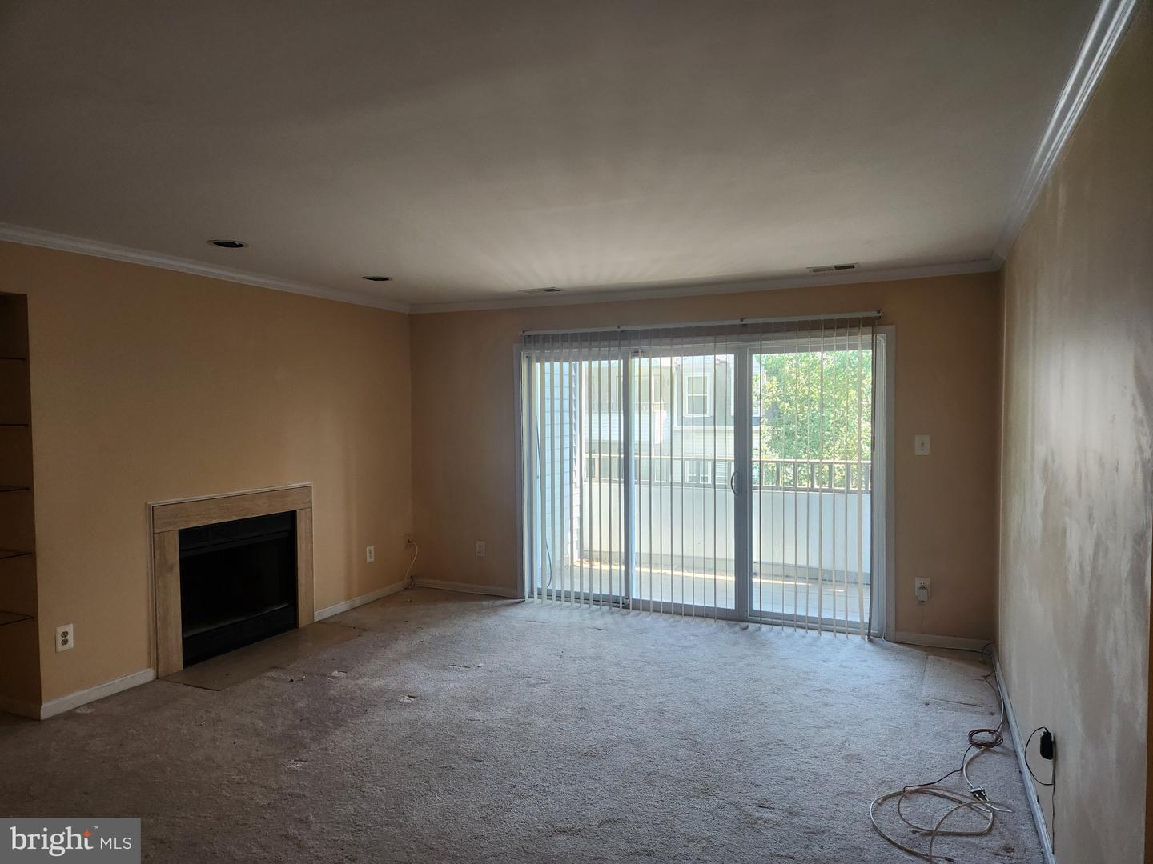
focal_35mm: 23
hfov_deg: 73.9
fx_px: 766
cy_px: 432
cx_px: 576
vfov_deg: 58.9
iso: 160
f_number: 1.8
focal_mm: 5.4
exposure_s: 1/120
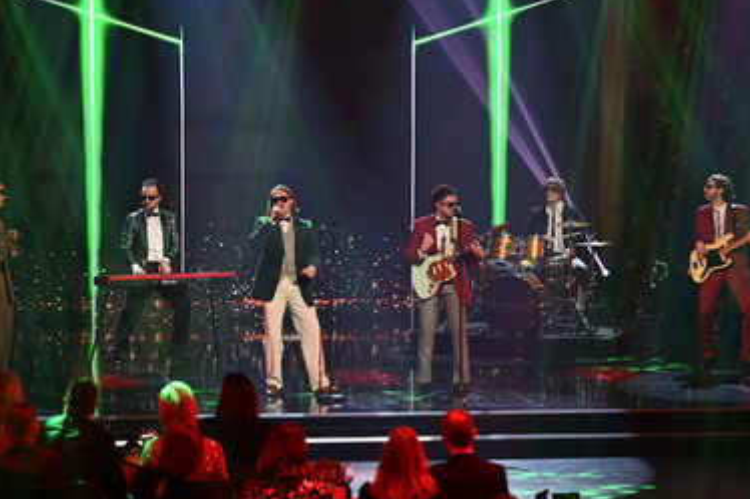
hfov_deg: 16.5
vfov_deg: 11.0
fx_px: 2582
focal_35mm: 124
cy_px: 244
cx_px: 353
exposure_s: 1/500
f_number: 2.8
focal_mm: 103
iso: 2000
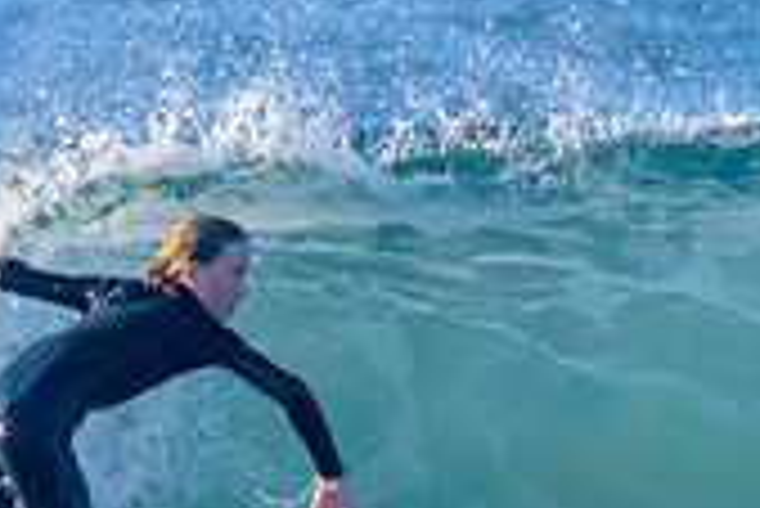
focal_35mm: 3772
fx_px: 79697
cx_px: 491
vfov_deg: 0.4
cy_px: 298
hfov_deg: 0.5
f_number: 11
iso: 2500
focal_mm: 800
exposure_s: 1/2000
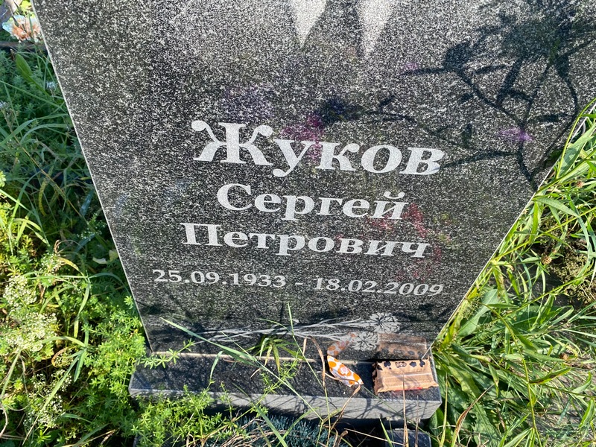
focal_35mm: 26
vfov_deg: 53.1
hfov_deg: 67.3
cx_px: 298
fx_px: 448
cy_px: 224
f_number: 1.8
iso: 32
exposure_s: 1/568
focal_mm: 4.25
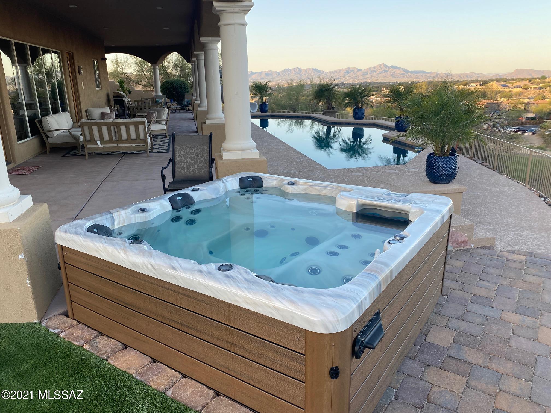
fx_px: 414
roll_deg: +1.1
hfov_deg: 67.3
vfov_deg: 53.1
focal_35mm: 26
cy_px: 206
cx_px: 276
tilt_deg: -17.8
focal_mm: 4.25
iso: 32
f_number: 1.8
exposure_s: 1/206
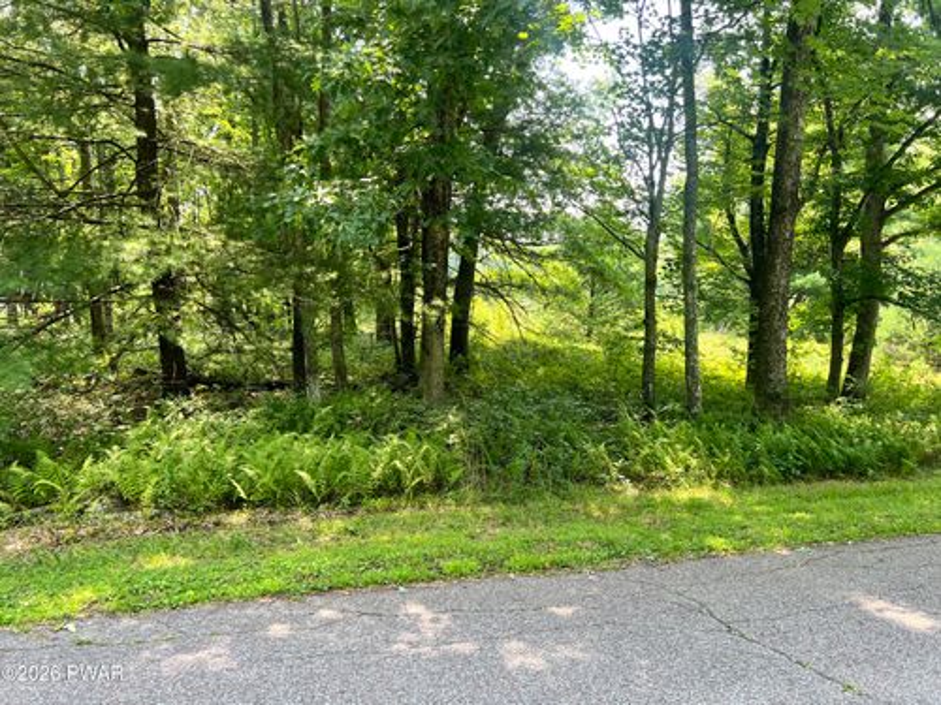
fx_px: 707
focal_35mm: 26
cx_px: 470
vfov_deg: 53.1
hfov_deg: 67.3
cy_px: 352
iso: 40
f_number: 1.5
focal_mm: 5.7
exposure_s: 1/261
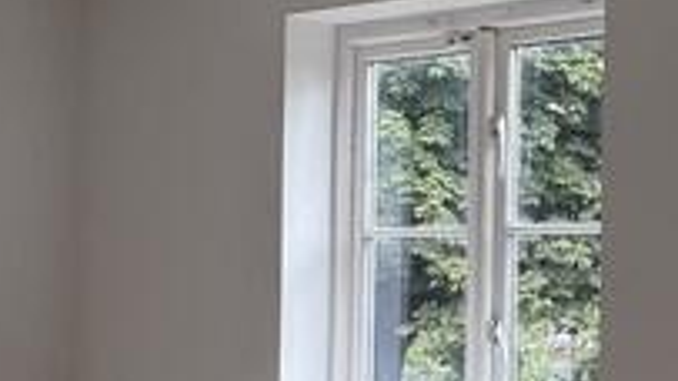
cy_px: 294
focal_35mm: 77
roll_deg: -0.4
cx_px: 641
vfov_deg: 15.6
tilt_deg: +0.6
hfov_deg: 26.4
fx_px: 1384
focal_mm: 2.22
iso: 40
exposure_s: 1/120
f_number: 2.2
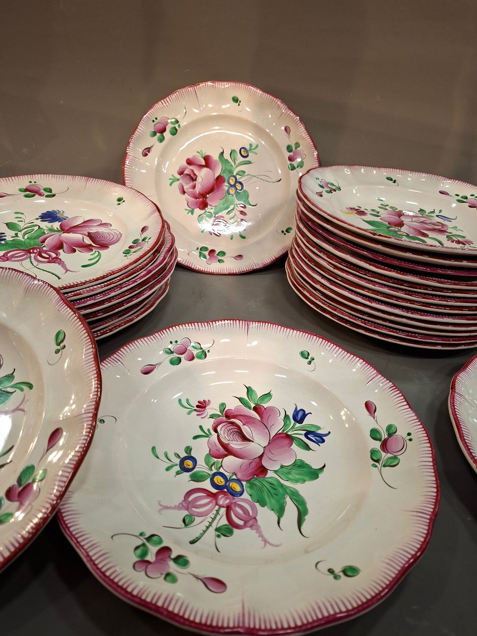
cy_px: 318
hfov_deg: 58.9
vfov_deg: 73.9
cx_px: 238
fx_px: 423
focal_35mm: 23
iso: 250
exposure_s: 1/33
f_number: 1.8
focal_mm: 5.54
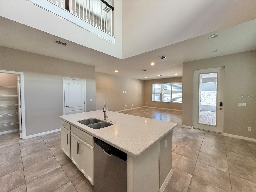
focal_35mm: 14
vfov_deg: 85.7
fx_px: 104
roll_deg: +0.2
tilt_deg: -1.2
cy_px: 96
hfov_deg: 102.1
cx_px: 128
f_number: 2.2
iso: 200
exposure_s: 1/120
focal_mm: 2.22
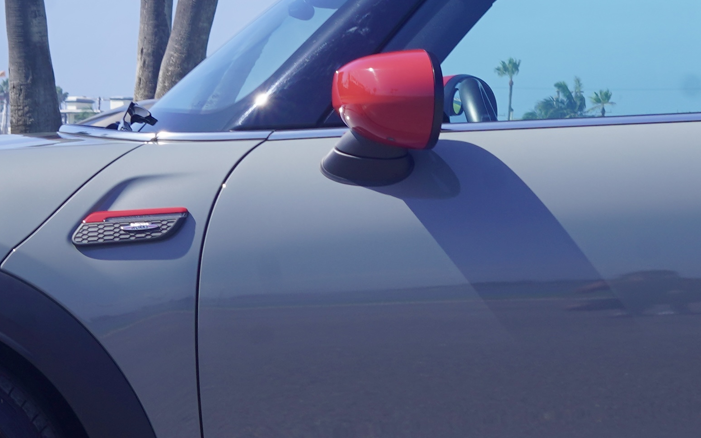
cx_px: 619
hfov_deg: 10.6
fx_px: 3764
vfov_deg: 6.7
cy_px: 163
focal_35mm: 197
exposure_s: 1/125
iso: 100
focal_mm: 50
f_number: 9
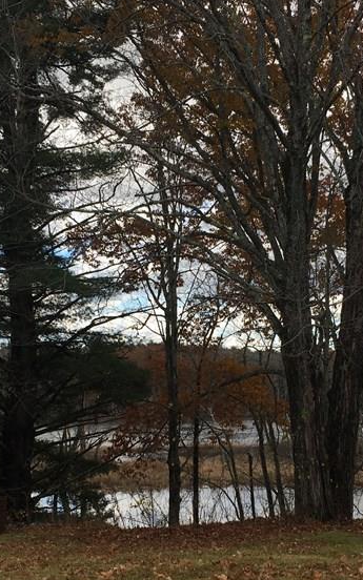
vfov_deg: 35.4
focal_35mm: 57
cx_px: 210
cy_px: 370
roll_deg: +0.1
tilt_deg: +1.1
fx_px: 902
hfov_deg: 22.7
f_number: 2.2
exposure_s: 1/490
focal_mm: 4.15
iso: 25
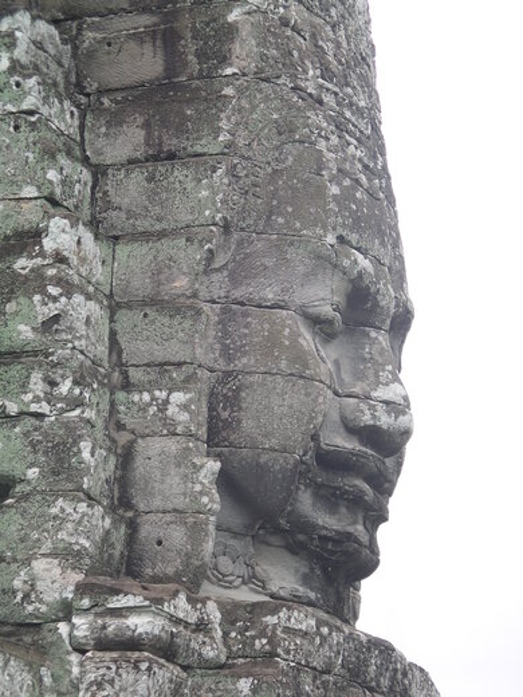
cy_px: 348
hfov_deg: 11.1
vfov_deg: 14.7
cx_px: 262
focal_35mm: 134
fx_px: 2699
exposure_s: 1/246
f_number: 4.2
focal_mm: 27.8
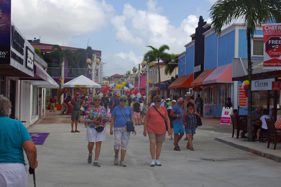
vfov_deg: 21.2
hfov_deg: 31.5
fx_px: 499
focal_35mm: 64
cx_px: 140
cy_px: 94
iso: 200
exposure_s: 1/200
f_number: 13
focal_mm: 42.5
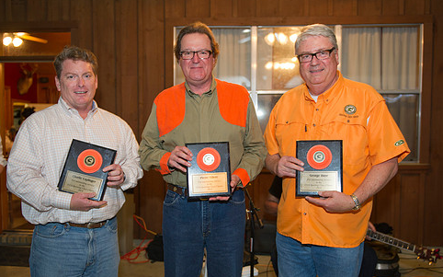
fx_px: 459
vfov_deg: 33.5
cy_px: 149
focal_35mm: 38
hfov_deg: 51.5
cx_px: 227
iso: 800
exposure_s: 1/60
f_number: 2.8
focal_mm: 31
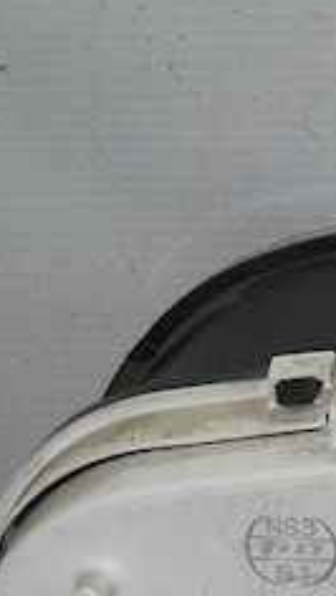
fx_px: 1914
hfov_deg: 9.4
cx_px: 677
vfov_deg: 17.4
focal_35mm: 121
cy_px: 535
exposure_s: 1/60
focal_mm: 6.72
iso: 80
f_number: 5.5
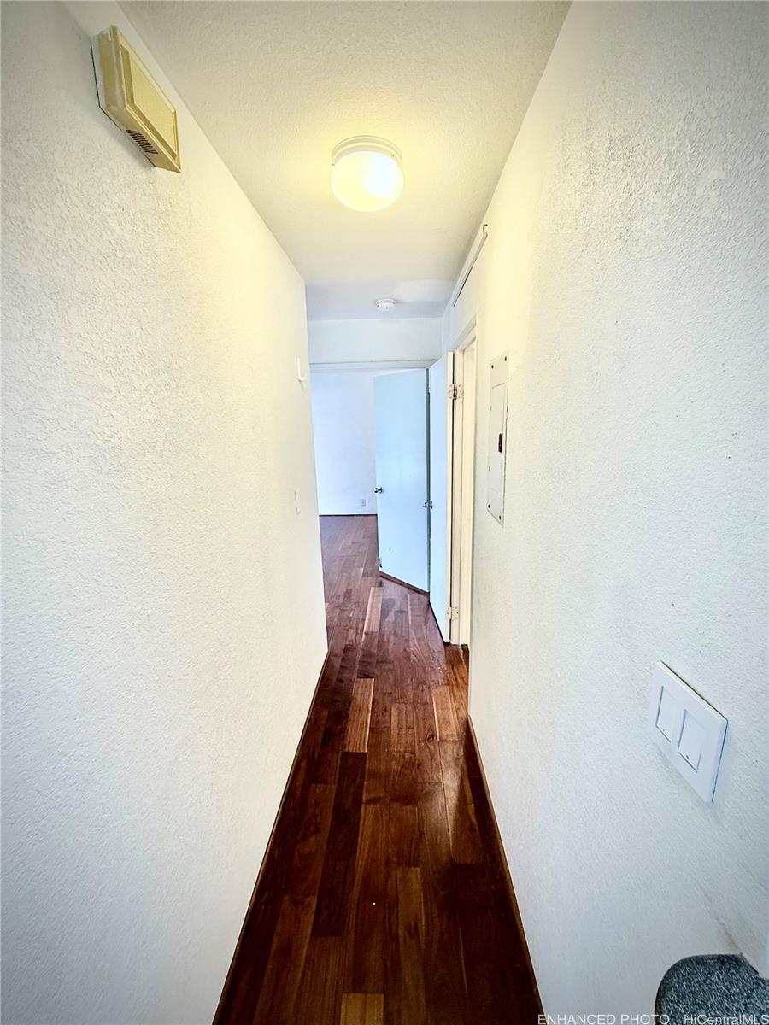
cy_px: 512
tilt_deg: -11.8
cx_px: 384
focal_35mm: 14
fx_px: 415
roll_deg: +1.4
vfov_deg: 102.1
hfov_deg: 85.7
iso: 200
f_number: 2.2
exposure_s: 1/120
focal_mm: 2.22
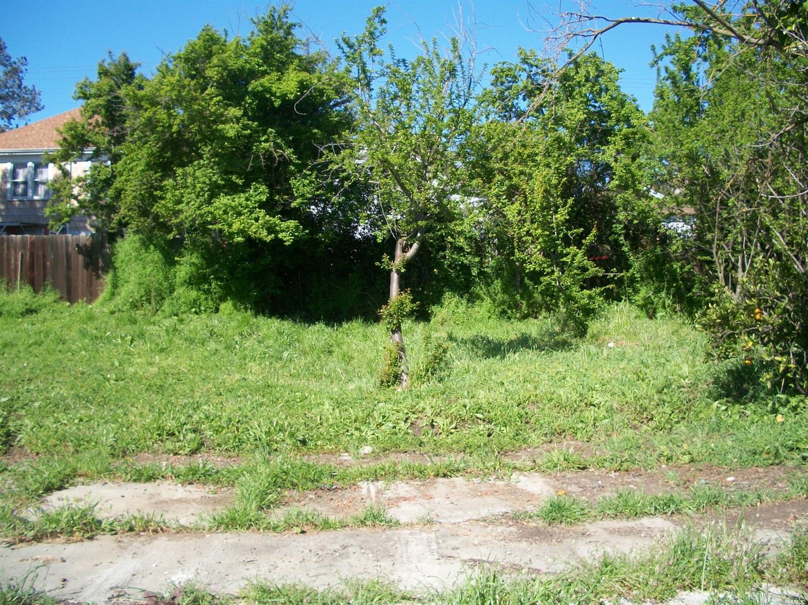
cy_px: 302
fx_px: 817
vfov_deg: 40.7
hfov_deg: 52.6
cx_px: 404
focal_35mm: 35
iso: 80
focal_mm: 6.3
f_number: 3.1
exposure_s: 1/640
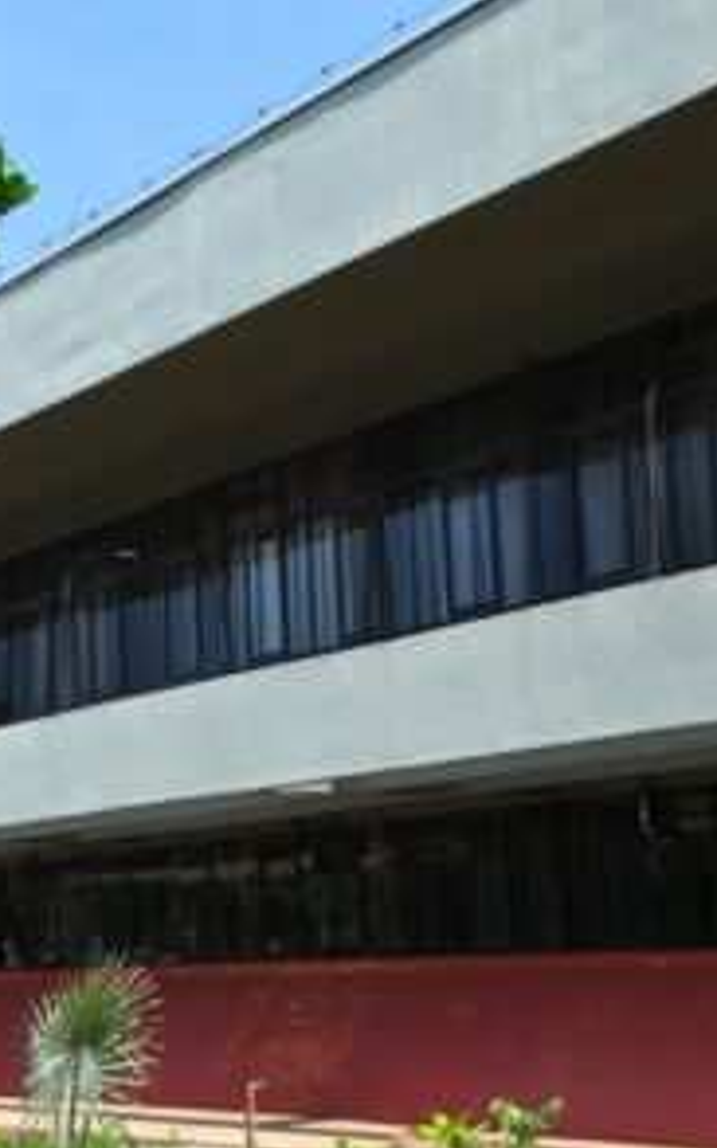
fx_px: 2346
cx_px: -20
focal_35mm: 75
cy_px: 582
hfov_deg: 17.0
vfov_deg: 27.5
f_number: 10
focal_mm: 32
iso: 220
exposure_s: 1/250
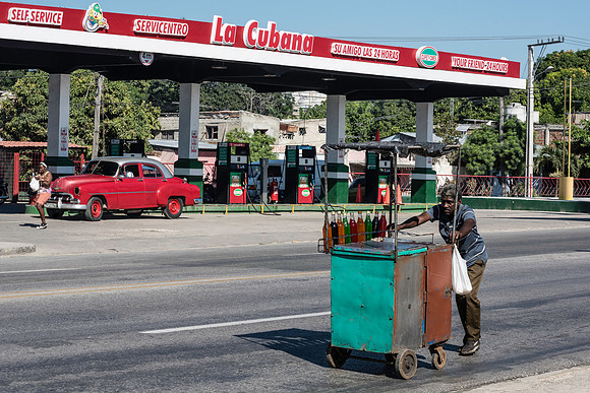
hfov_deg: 23.2
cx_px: 277
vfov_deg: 15.6
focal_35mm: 88
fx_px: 1435
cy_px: 208
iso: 400
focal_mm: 78
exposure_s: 1/640
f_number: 11
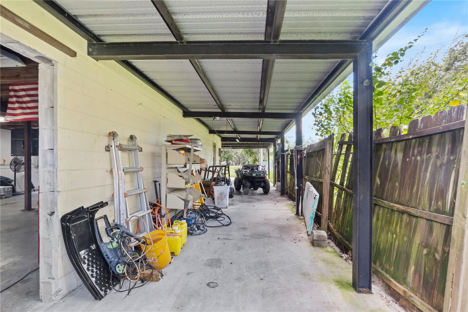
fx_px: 195
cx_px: 234
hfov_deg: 100.4
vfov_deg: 77.3
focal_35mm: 15
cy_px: 156
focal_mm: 10
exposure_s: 1.3
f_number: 14
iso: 200
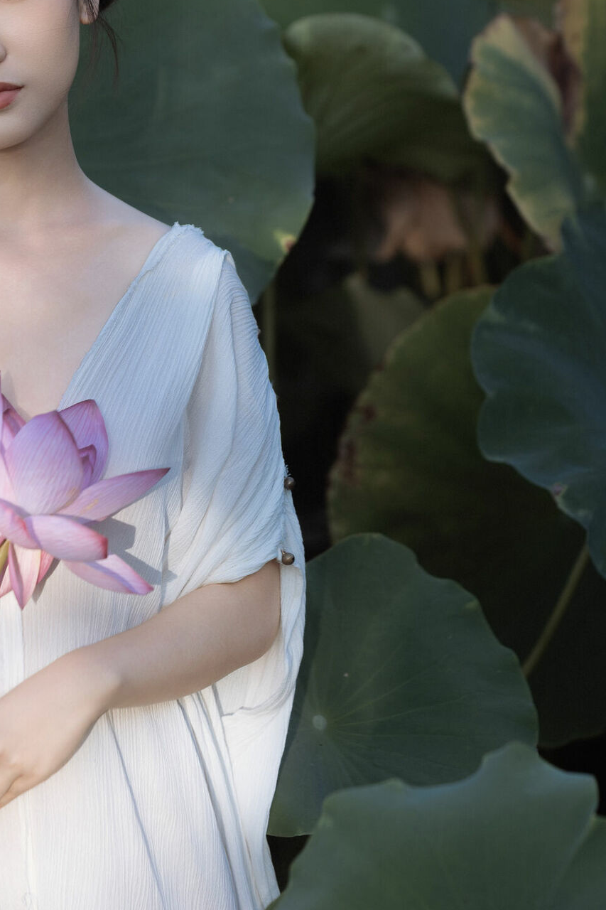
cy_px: 356
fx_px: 4041
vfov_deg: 12.8
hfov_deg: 8.6
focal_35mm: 160
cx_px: 320
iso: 100
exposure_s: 1/250
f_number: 4
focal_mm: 130
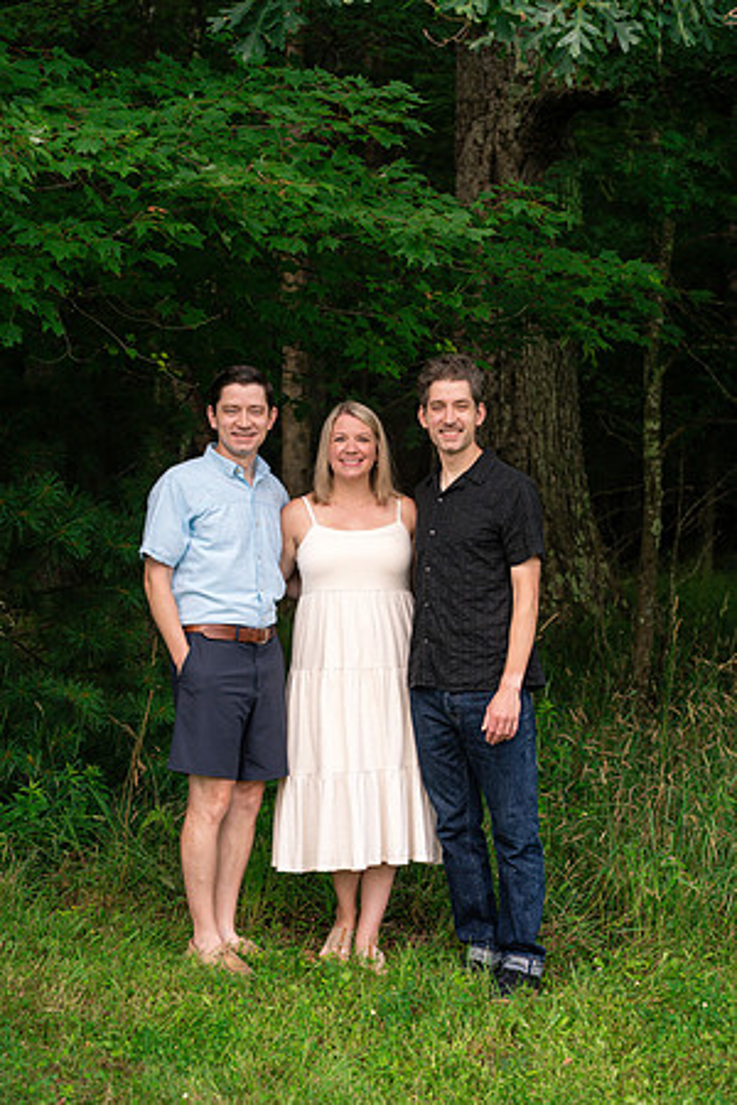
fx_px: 2610
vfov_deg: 23.9
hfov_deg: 16.1
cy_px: 552
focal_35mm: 85
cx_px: 368
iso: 400
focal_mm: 85
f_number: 4.5
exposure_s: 1/800
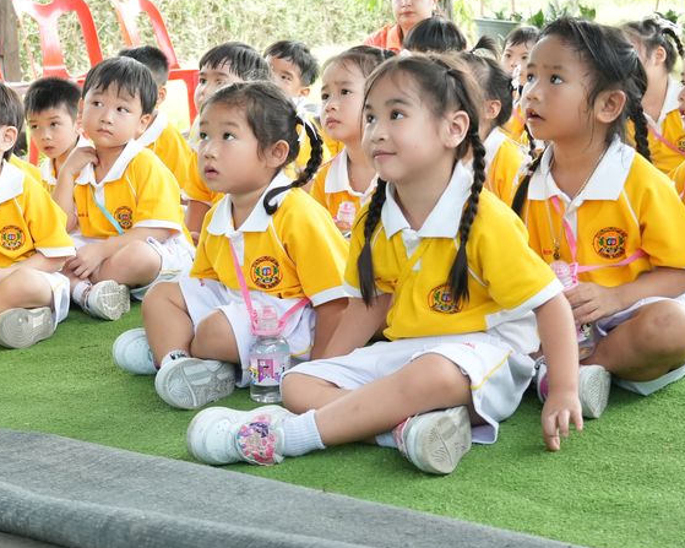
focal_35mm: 68
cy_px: 196
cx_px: 289
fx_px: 1378
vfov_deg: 22.4
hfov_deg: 27.9
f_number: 4
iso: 1600
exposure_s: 1/500
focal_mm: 24
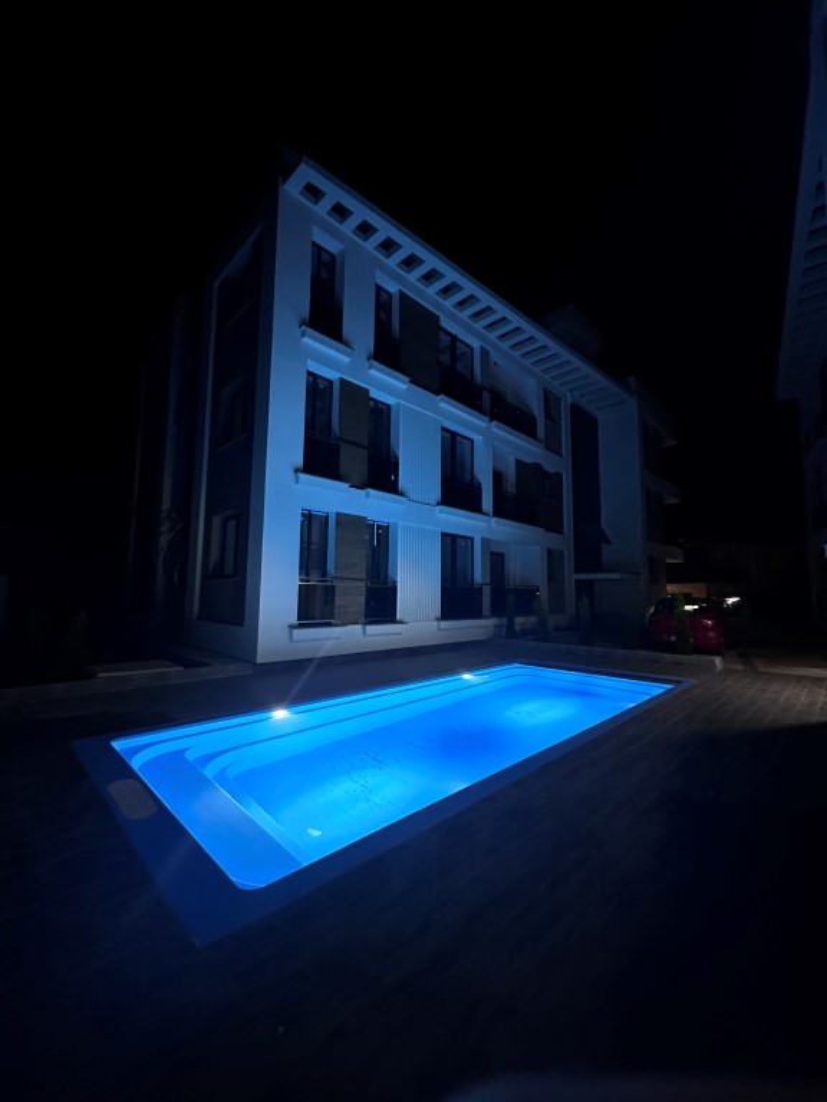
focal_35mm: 14
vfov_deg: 102.1
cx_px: 414
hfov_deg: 85.7
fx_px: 446
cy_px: 551
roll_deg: -1.9
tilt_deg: +6.5
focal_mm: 2.22
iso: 1000
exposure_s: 1/34
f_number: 2.2
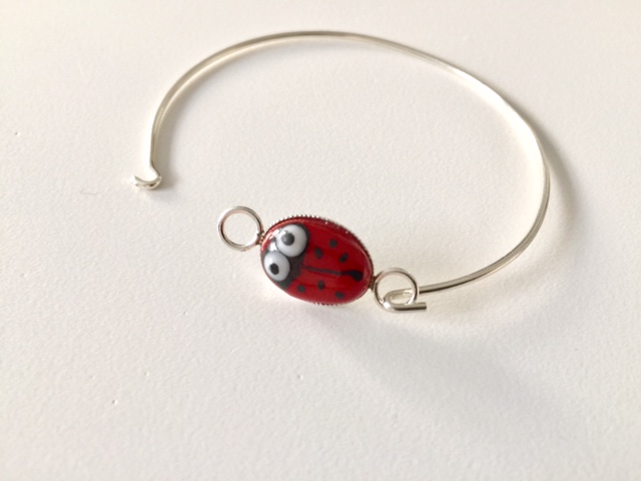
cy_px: 240
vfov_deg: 48.2
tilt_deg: -53.0
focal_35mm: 29
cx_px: 320
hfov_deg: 61.7
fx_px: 537
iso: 64
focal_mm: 4.15
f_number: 2.2
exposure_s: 1/17
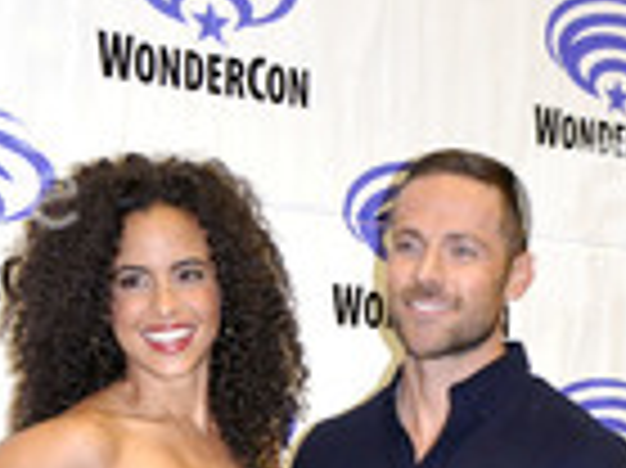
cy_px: 878
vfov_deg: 13.1
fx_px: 1807
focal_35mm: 100
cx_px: 340
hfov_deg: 19.7
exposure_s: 1/60
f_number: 4.5
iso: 1000
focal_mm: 24
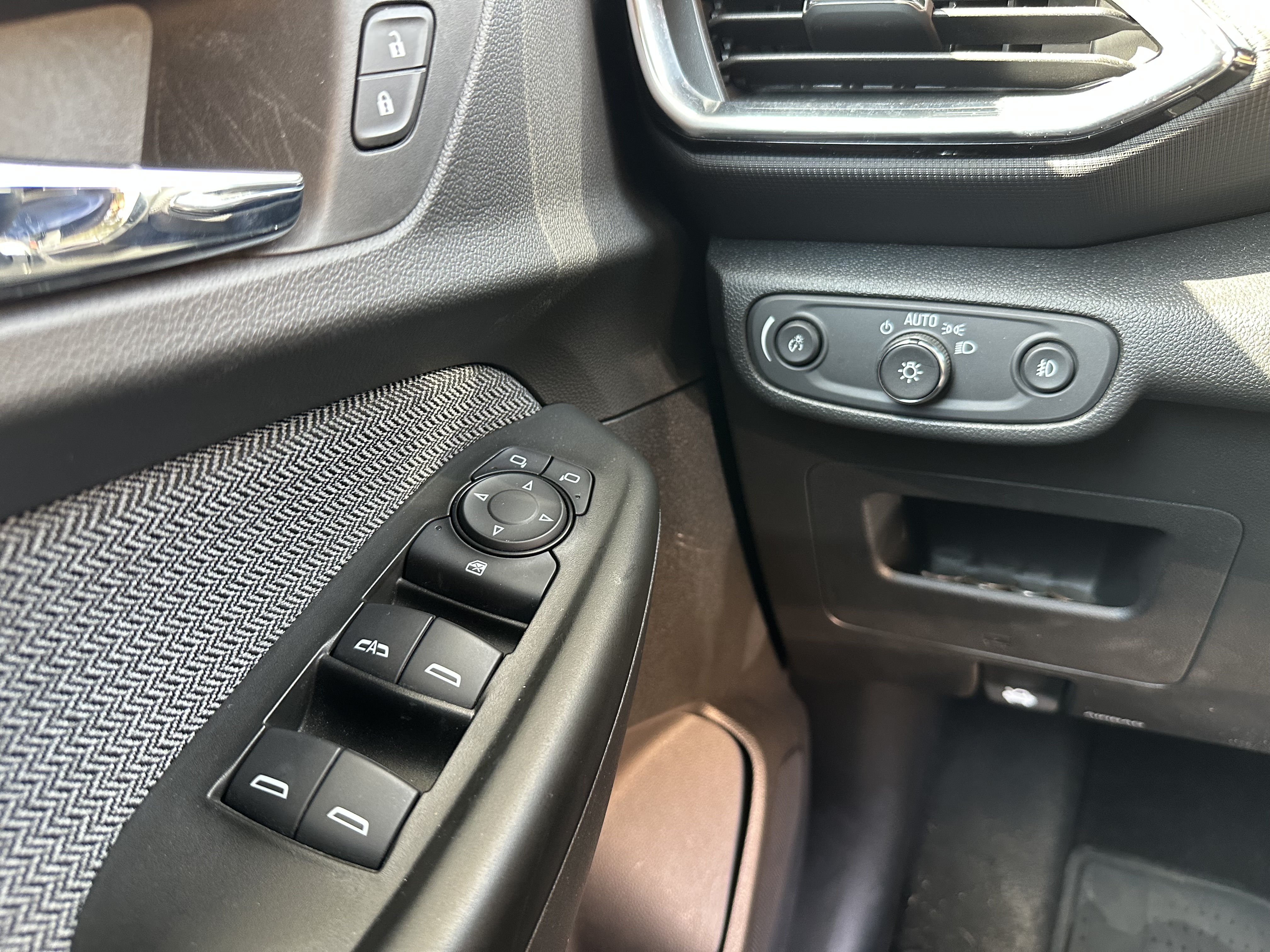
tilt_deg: -26.0
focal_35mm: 24
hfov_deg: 71.6
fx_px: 881
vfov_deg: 56.8
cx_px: 635
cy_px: 476
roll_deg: +2.1
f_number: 1.78
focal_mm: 6.86
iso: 320
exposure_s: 1/60
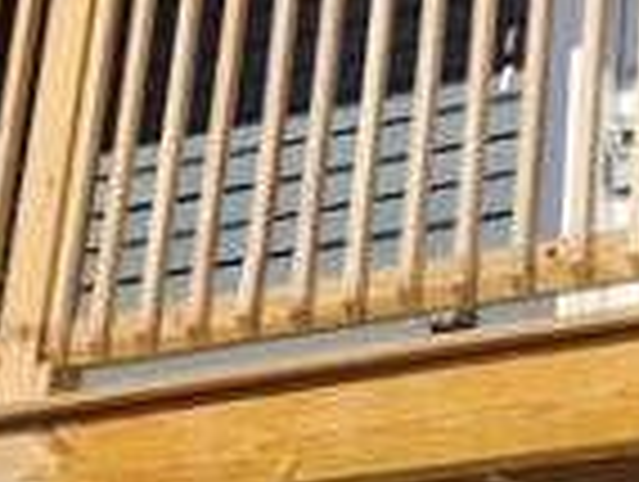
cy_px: -342
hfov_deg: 12.4
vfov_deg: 9.2
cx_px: 770
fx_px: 2866
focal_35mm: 155
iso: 12
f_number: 1.8
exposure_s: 1/986
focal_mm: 6.4
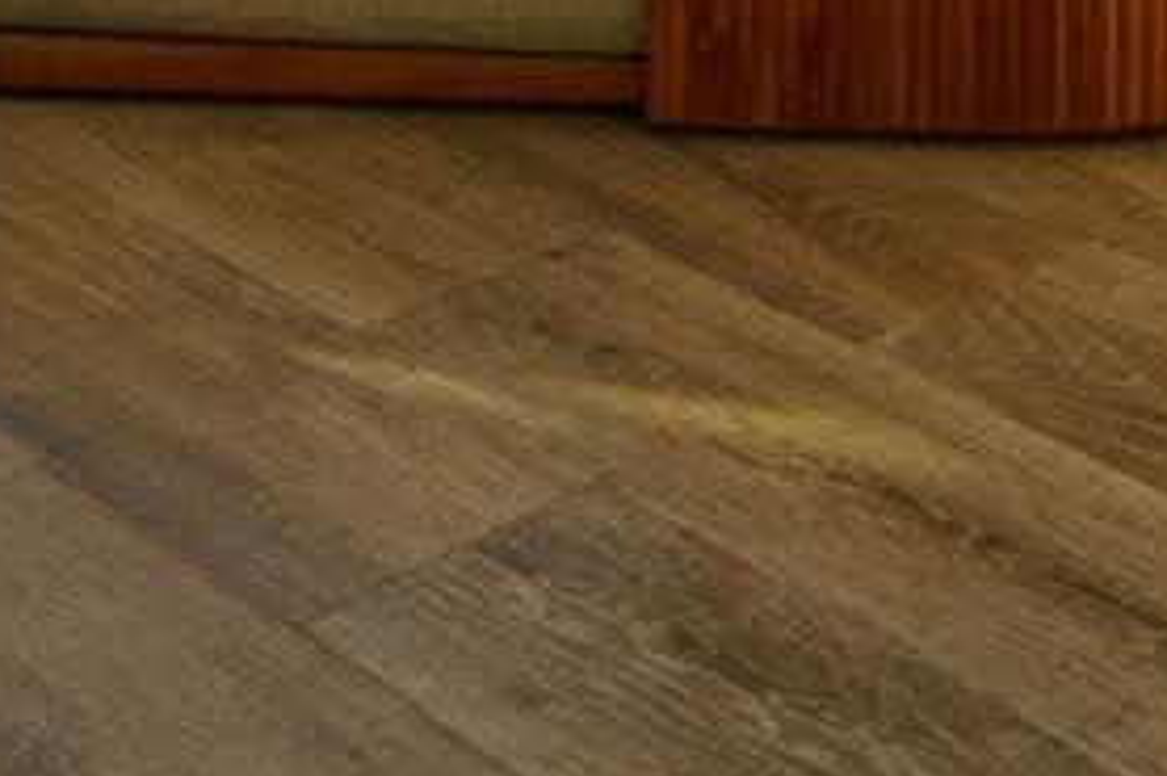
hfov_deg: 18.1
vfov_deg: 11.4
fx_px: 2980
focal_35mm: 92
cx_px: 2028
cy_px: -1271
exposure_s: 1/2500
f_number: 7.1
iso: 100
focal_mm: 16
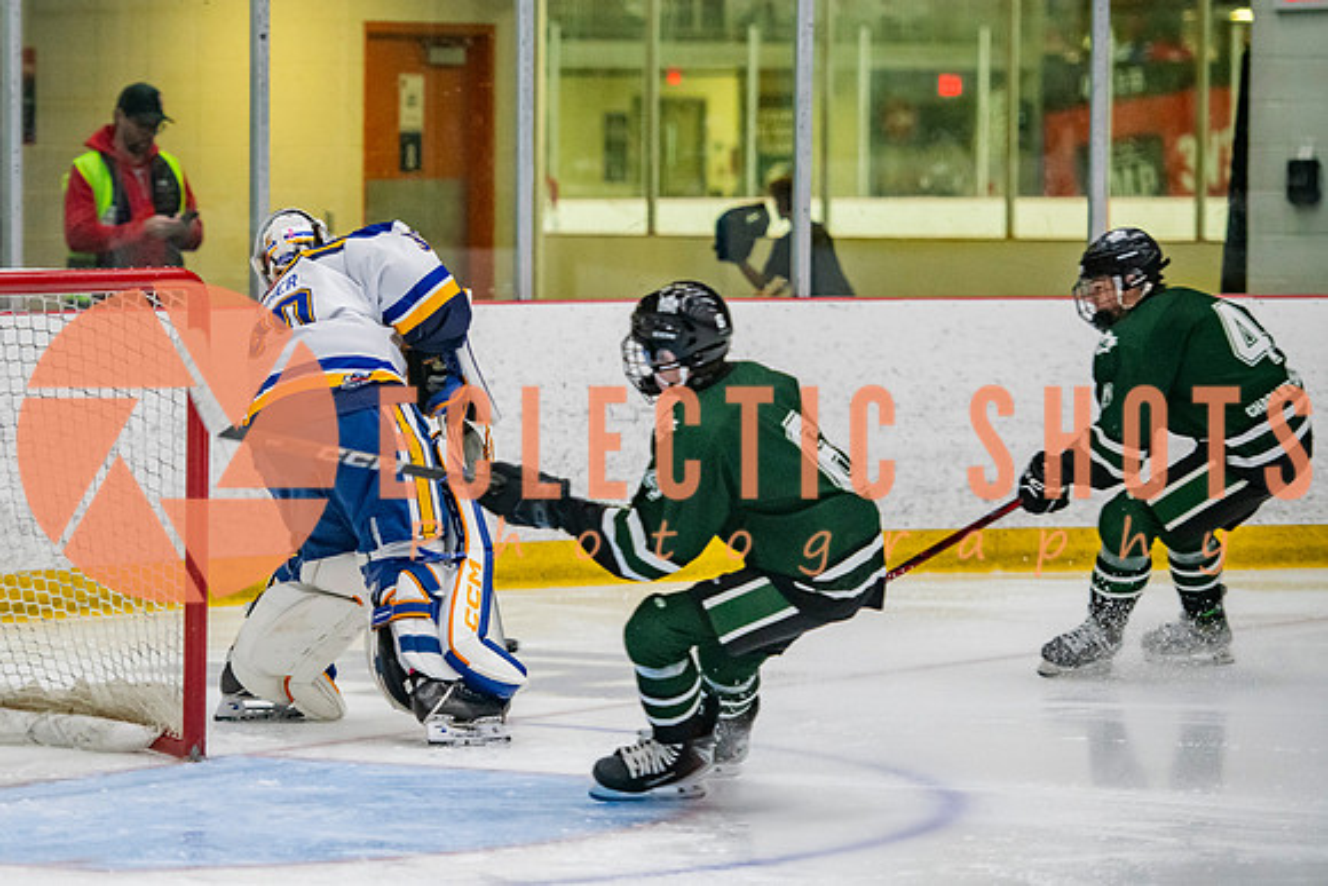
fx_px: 6879
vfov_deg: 7.4
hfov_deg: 11.0
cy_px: 377
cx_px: 379
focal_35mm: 186
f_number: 3.2
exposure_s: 1/640
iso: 2000
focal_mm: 130
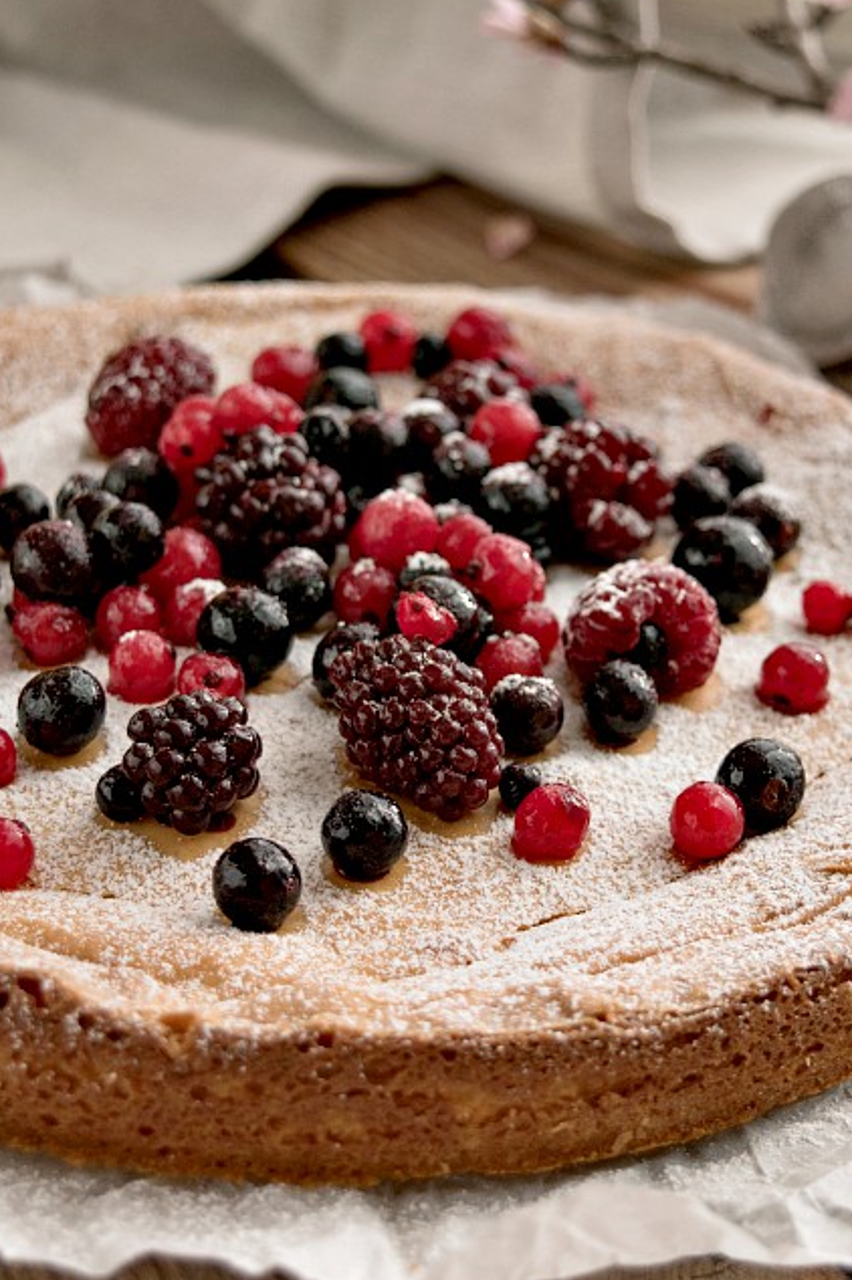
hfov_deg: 16.1
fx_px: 3014
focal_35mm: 85
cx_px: 430
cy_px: 628
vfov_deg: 24.0
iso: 100
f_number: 4.5
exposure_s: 1/200
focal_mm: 35
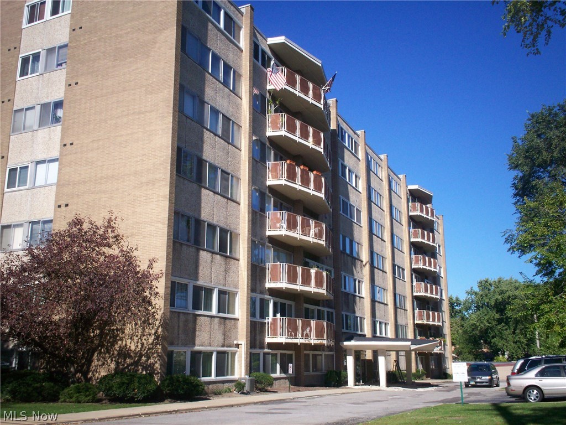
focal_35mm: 36
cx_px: 283
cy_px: 212
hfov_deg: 51.4
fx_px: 589
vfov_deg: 39.7
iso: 100
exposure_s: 1/548
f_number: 4.5
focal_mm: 6
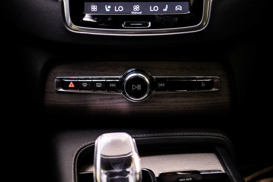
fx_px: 531
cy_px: 91
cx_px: 136
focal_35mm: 70
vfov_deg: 19.5
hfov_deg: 28.8
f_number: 2.8
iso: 1000
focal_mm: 70
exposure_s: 1/200
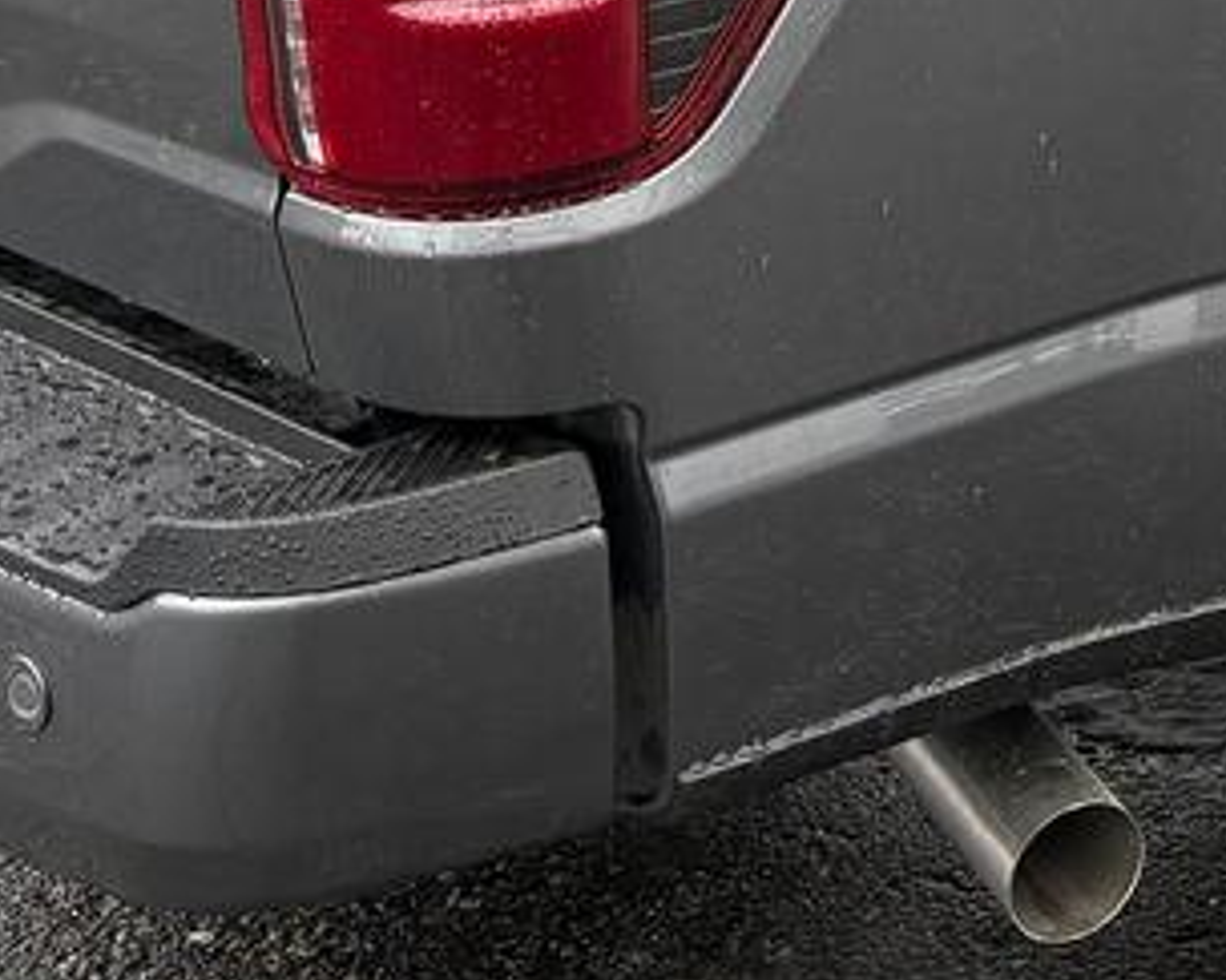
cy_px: -710
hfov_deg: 16.5
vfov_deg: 13.2
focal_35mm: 107
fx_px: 3881
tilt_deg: -5.5
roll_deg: -1.1
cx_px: 1770
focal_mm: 5.96
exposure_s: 1/489
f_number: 1.6
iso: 64
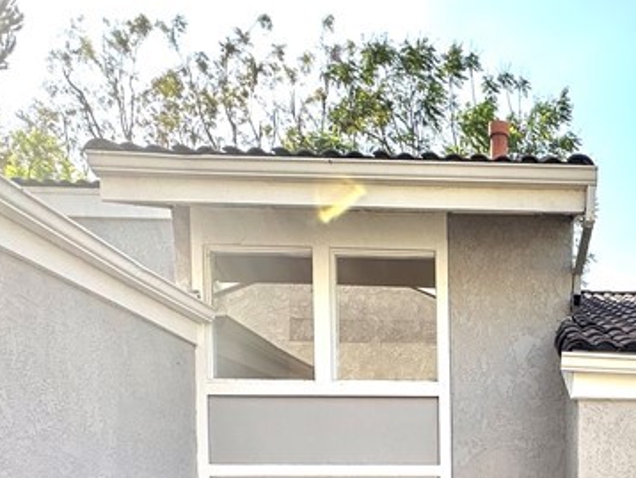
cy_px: 535
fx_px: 735
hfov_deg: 42.4
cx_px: 588
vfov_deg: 31.6
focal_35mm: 40
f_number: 2.2
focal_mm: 2.22
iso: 40
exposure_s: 1/479
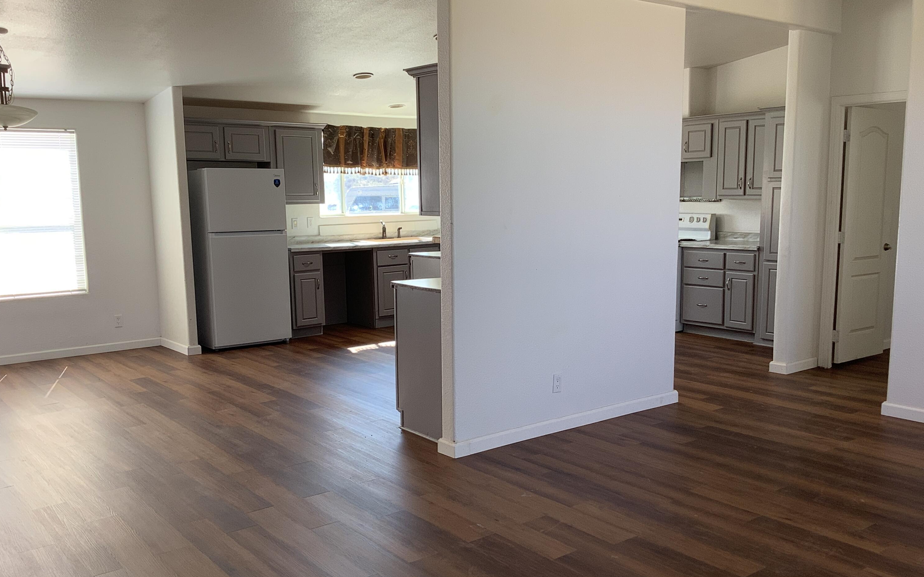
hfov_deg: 58.1
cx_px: 460
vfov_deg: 38.3
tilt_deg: -9.0
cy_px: 315
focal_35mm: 33
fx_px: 831
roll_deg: +1.1
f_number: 2.4
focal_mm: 3.3
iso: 50
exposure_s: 1/120
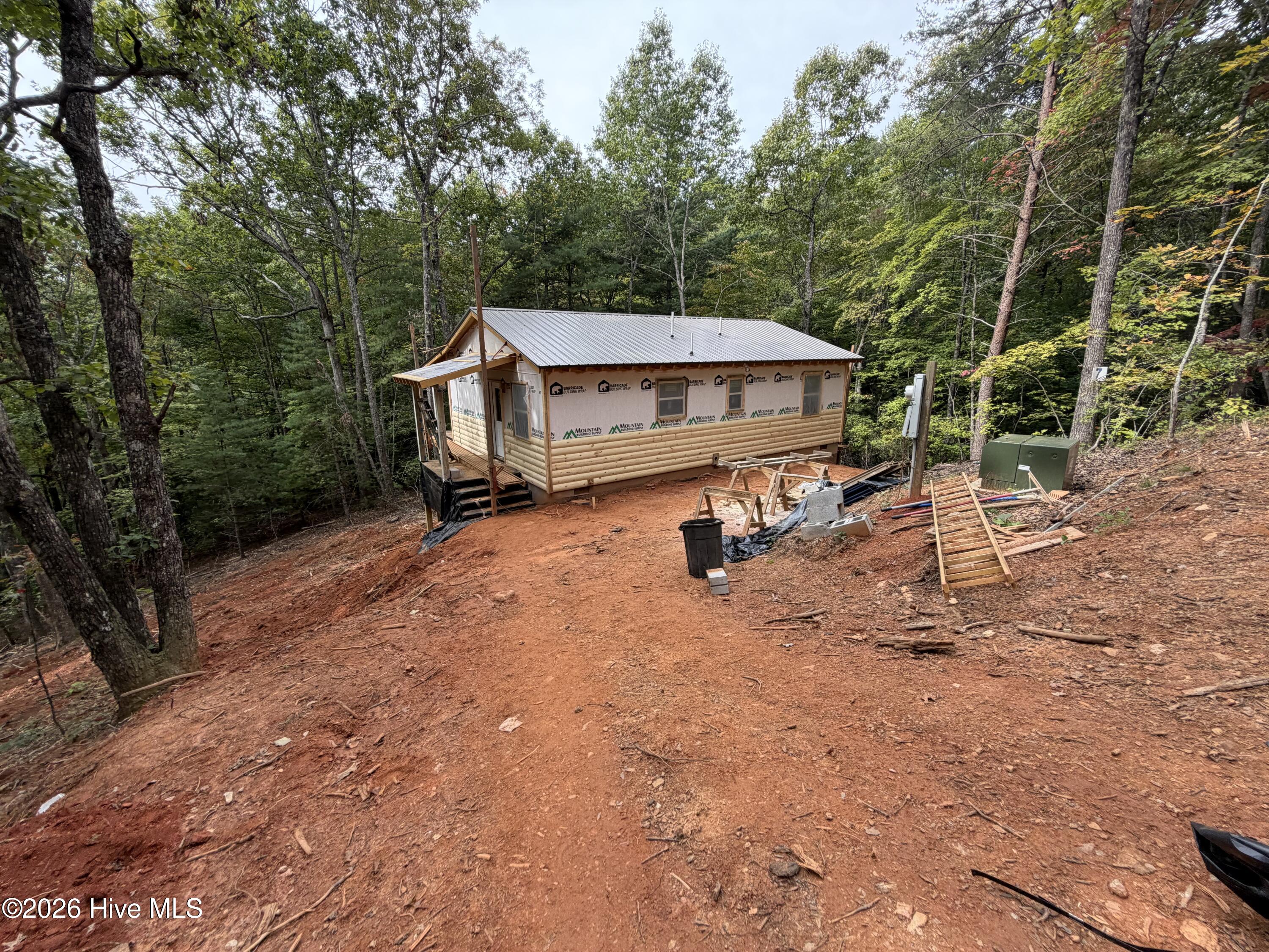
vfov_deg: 85.7
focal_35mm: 14
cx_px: 634
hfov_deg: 102.1
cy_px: 476
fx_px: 513
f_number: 2.2
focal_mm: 2.22
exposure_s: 1/241
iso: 40
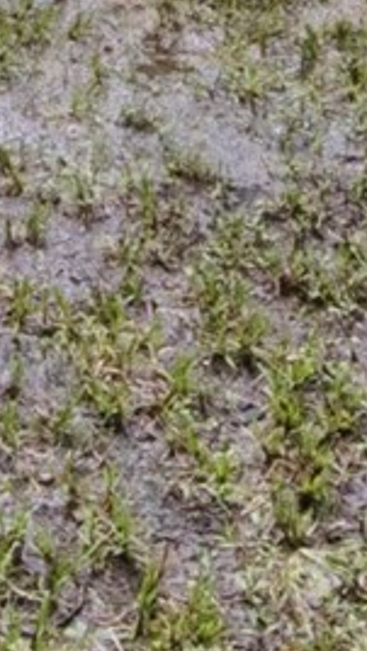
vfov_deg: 17.4
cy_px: -488
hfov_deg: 11.4
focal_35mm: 102
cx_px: -197
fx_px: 1762
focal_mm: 12
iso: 800
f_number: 9
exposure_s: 1/13
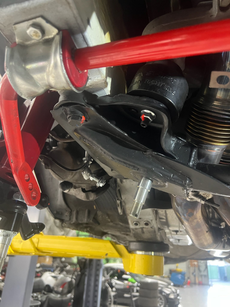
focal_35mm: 26
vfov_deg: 67.3
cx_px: 115
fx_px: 230
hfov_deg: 53.1
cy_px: 154
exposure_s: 1/60
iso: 500
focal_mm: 5.7
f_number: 1.5
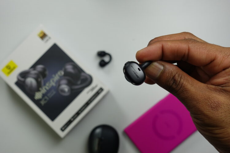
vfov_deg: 27.0
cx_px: 115
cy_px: 76
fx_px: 319
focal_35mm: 50
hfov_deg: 39.6
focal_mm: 18.79
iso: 125
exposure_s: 1/80
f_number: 4
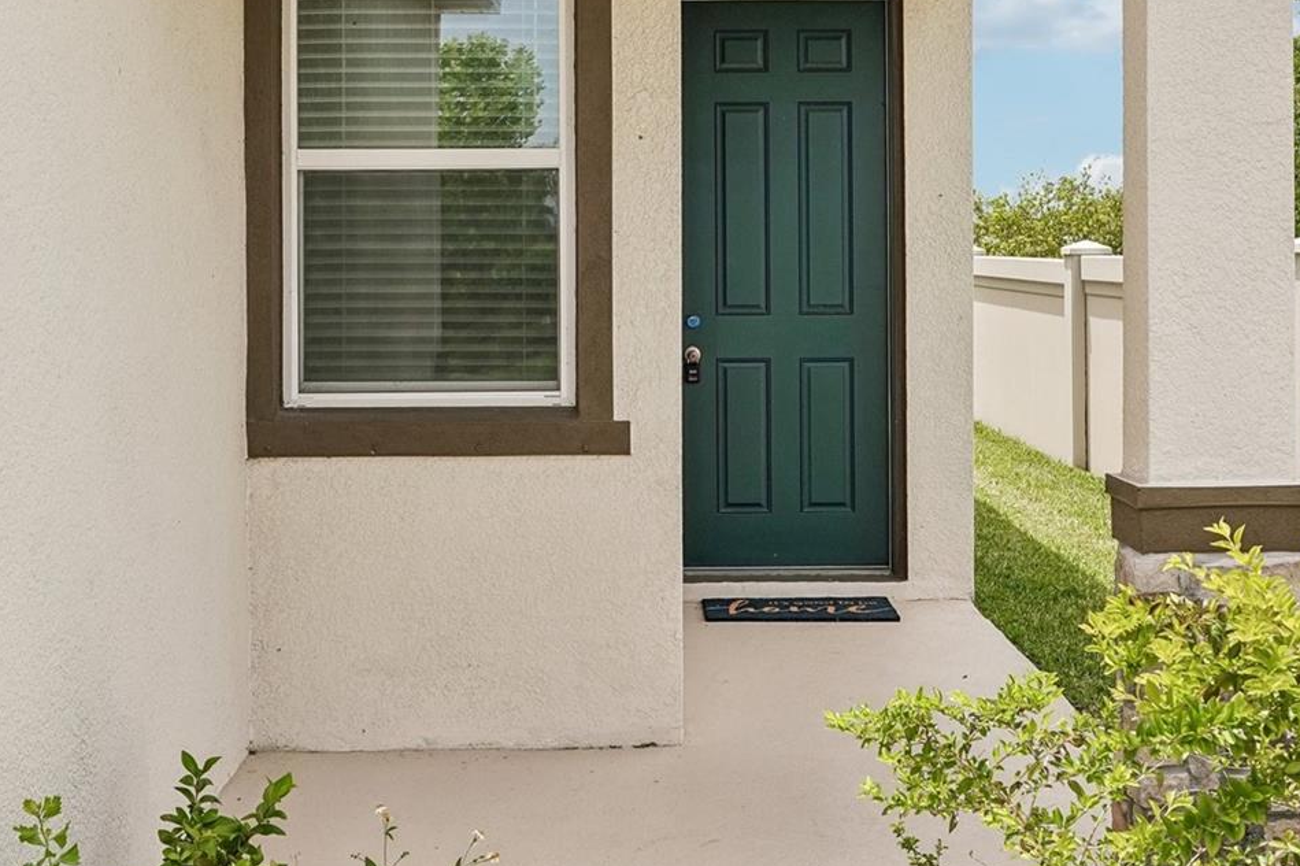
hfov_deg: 33.9
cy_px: 232
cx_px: 653
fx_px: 2130
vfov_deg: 22.8
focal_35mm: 59
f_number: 8
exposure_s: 1/500
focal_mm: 35
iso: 400
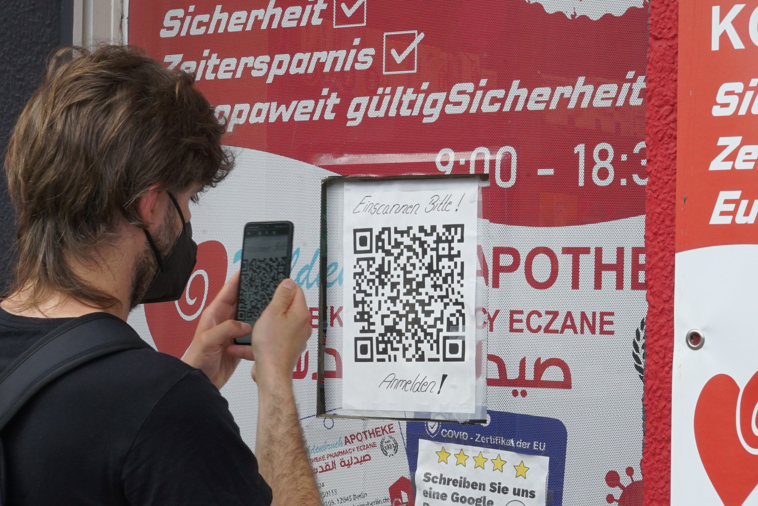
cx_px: 379
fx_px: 2212
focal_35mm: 105
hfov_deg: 19.4
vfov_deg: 13.1
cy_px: 253
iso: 640
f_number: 22
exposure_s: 1/50
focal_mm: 70
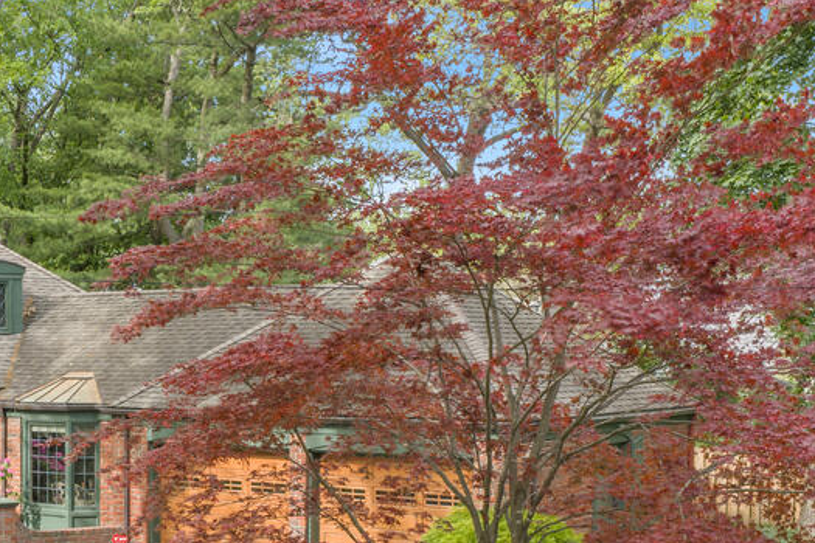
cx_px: 82
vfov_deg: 21.0
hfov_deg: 30.1
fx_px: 1449
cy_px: 444
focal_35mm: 64
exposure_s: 1/25
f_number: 5.6
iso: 100
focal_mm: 14.45
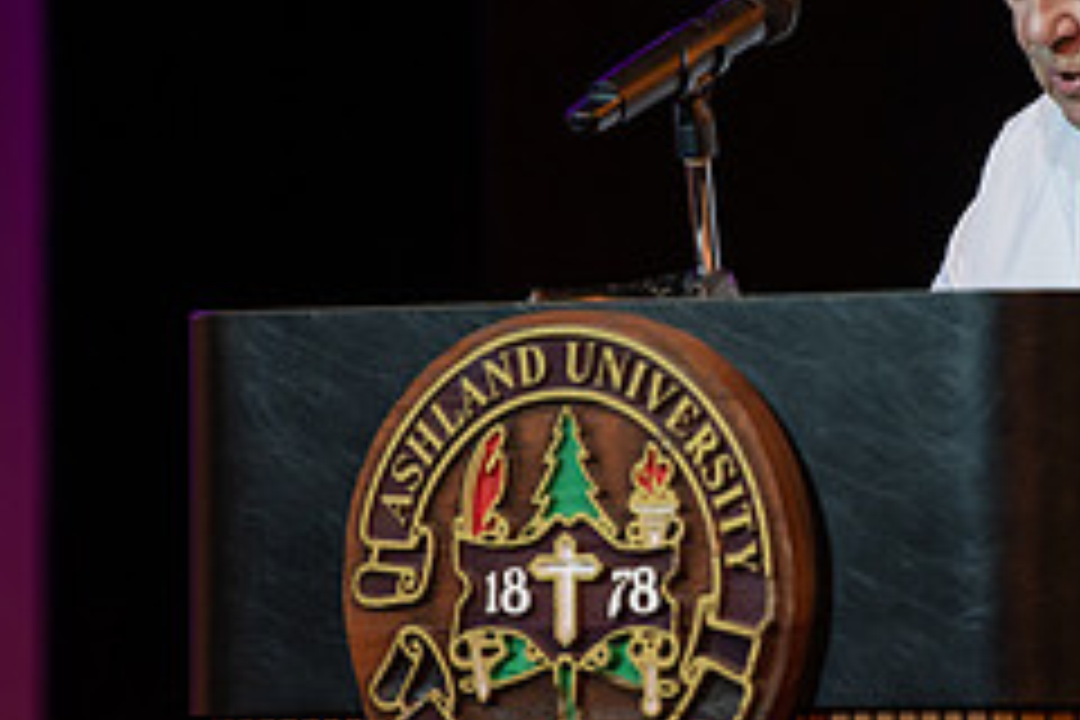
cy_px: 434
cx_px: 963
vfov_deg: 2.9
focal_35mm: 472
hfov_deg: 4.4
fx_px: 14159
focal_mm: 195
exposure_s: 1/200
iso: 1000
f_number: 3.2
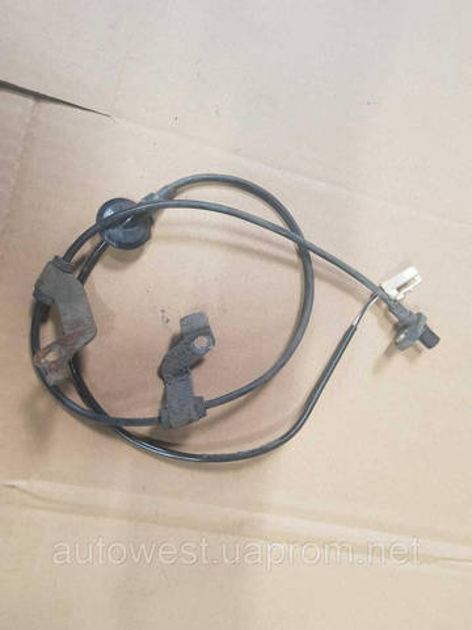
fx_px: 618
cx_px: 236
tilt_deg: -30.7
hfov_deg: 41.8
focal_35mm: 34
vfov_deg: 54.0
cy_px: 315
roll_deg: +7.5
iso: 25
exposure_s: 1/100
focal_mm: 4.15
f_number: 2.2
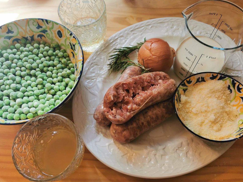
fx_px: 197
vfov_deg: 49.7
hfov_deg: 63.4
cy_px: 88
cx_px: 123
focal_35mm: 28
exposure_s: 1/133
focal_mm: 5.56
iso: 50
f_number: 1.6
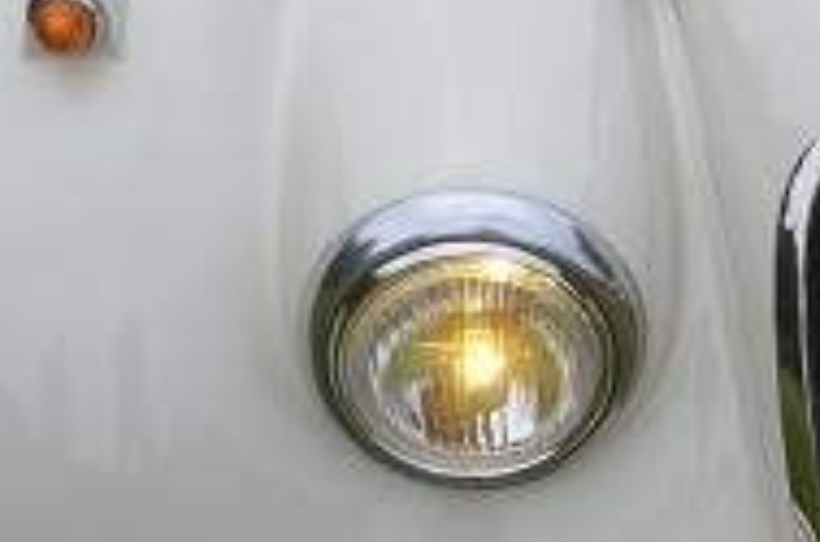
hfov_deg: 10.2
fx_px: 4513
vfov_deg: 6.8
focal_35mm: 199
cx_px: 985
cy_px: -69
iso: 100
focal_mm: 25
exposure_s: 1/250
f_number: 8
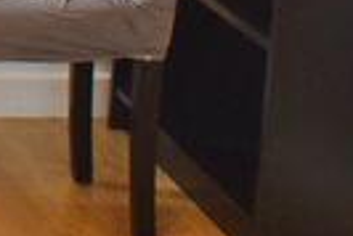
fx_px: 2042
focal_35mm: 208
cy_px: -232
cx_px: -504
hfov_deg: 8.9
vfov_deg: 6.4
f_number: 5.6
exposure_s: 1/20
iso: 450
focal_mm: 18
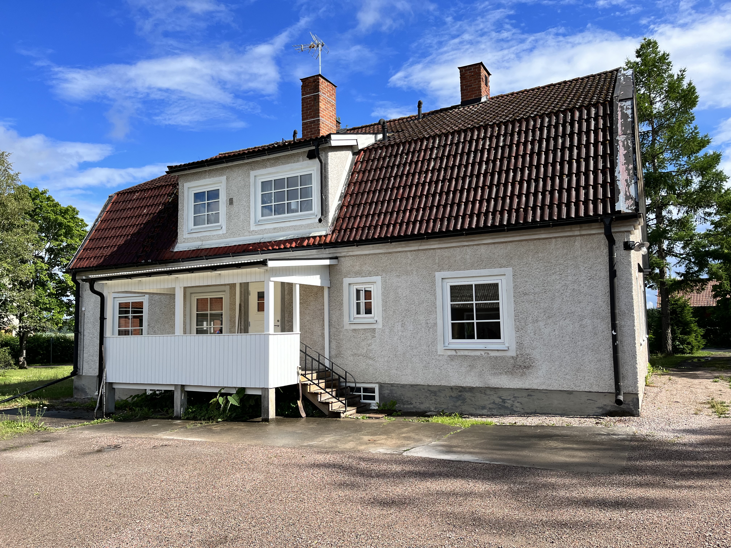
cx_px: 366
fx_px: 549
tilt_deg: +5.3
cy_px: 274
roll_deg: +0.9
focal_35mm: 26
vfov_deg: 53.1
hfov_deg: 67.3
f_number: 1.6
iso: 50
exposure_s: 1/2632
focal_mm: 5.1
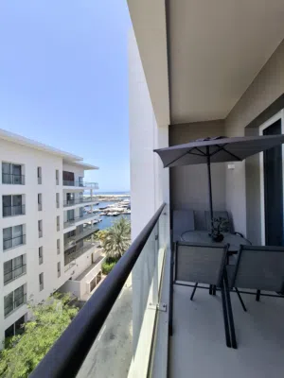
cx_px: 142
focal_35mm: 13
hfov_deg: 89.9
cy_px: 189
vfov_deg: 106.2
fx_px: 142
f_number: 2.2
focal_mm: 1.74
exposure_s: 1/729
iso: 40
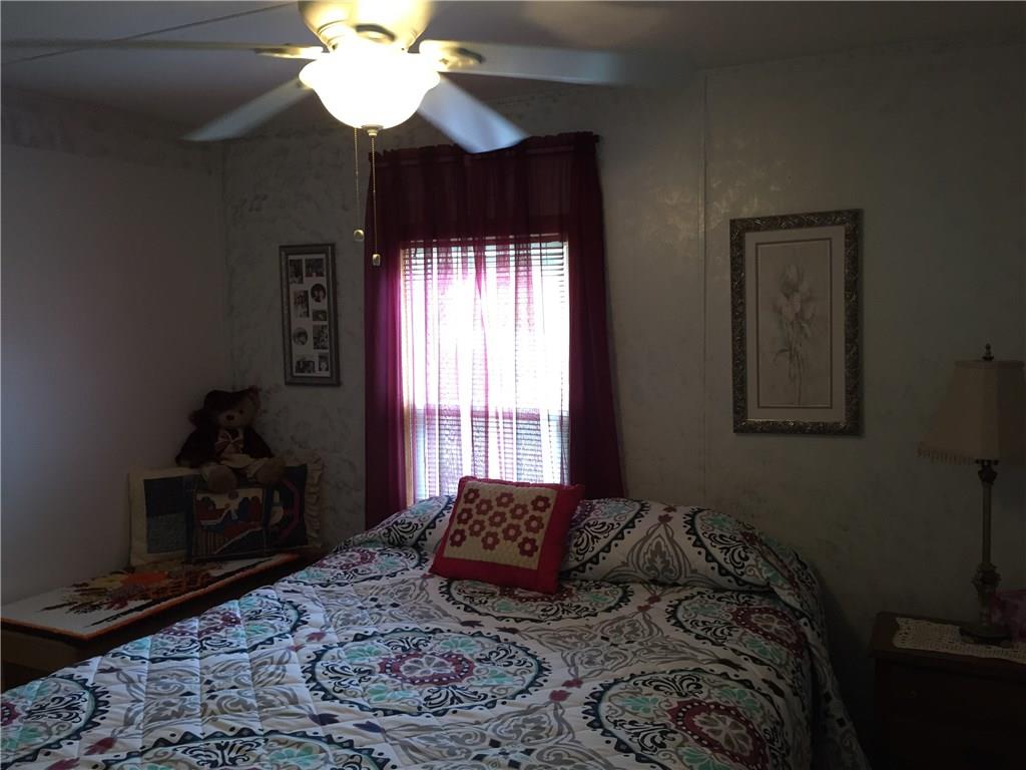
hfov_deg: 61.7
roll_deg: +1.8
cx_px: 513
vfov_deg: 48.2
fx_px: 860
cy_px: 385
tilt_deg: -4.6
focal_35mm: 29
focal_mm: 4.15
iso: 100
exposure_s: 1/30
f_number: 2.2
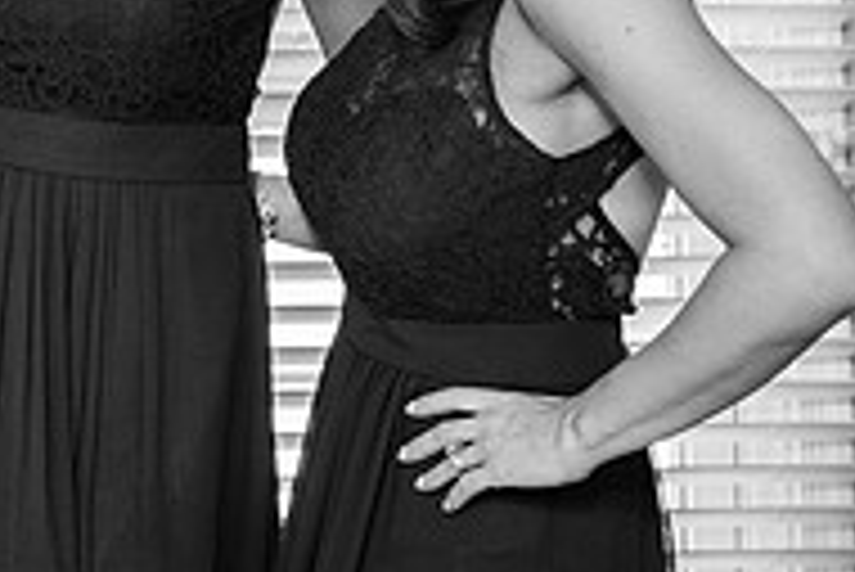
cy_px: -210
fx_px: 2876
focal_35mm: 121
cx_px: -358
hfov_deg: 15.8
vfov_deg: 11.0
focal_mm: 35
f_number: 5.6
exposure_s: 1/100
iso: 2000
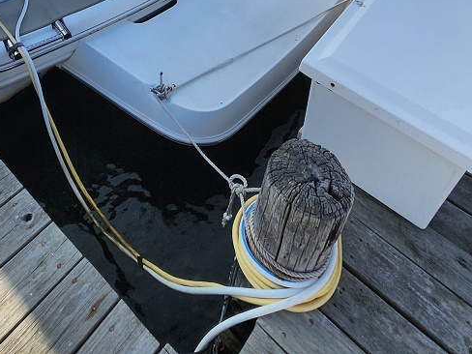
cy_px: -80
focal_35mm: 32
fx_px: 436
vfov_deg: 34.4
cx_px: 125
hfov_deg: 54.5
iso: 40
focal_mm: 1.74
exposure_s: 1/1936
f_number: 2.2
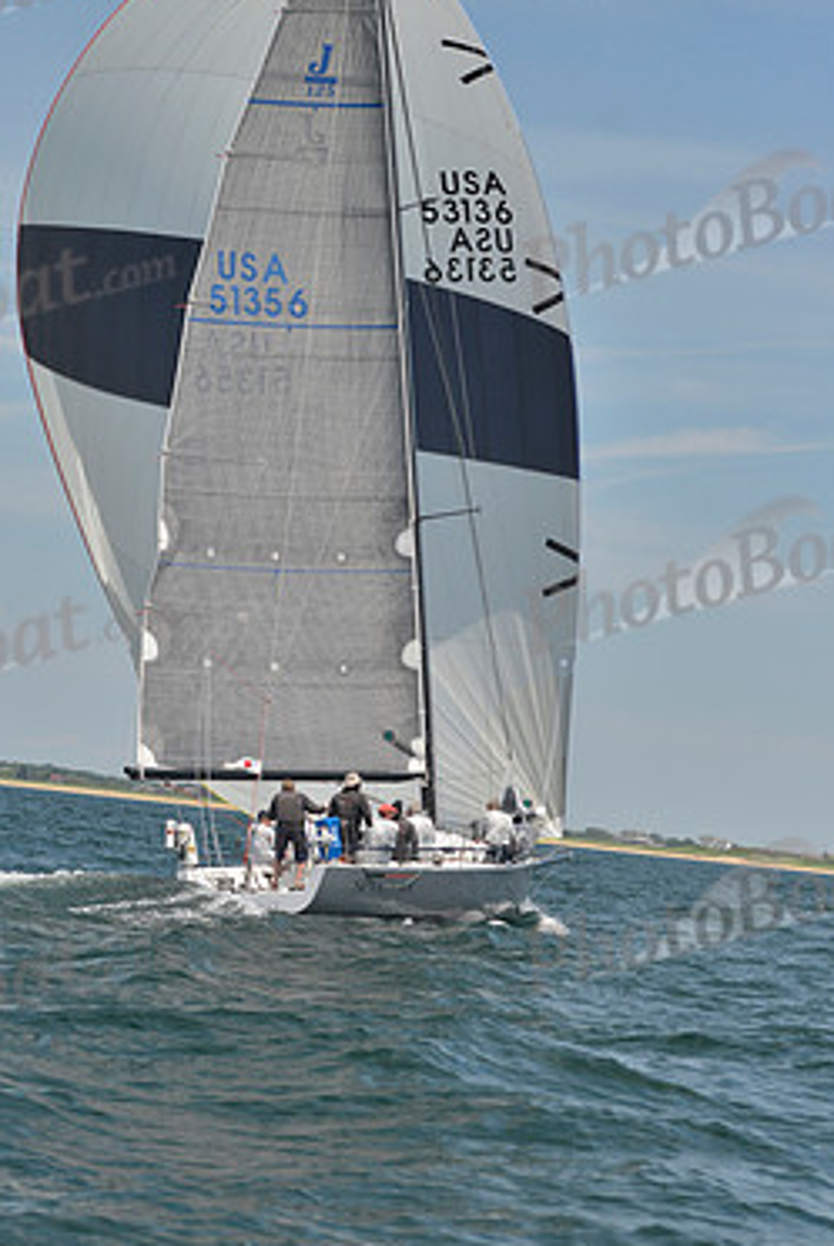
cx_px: 350
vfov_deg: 18.7
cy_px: 442
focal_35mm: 109
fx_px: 3777
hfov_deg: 12.6
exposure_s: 1/1250
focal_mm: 70
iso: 400
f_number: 5
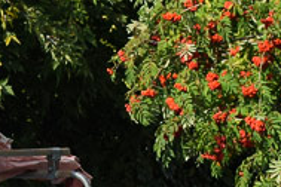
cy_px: 297
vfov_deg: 4.1
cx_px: -184
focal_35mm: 333
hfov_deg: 6.1
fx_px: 2600
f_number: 6.3
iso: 200
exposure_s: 1/640
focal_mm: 35
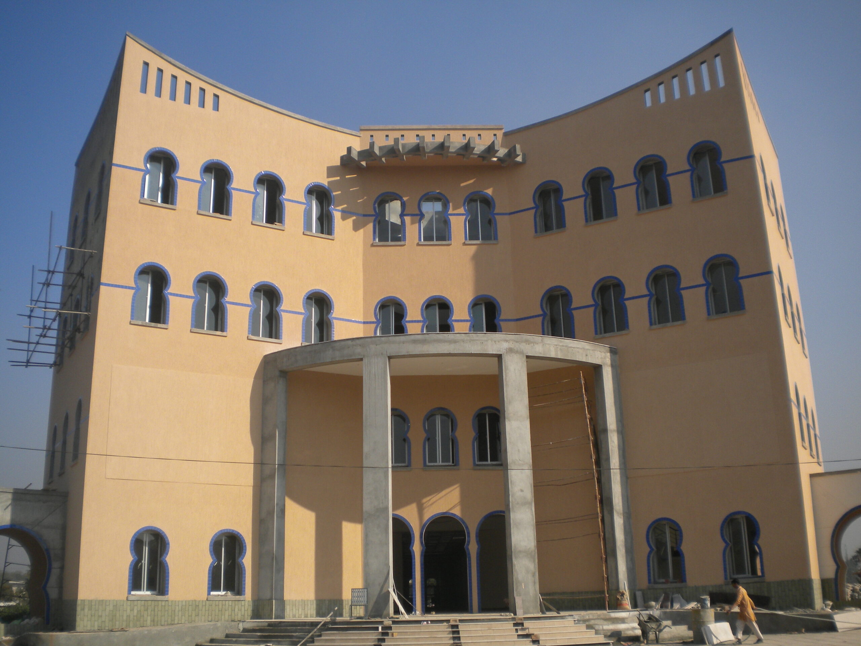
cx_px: 430
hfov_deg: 52.6
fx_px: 871
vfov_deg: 40.7
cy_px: 323
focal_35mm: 35
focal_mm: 6.3
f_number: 4.6
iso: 80
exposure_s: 1/813
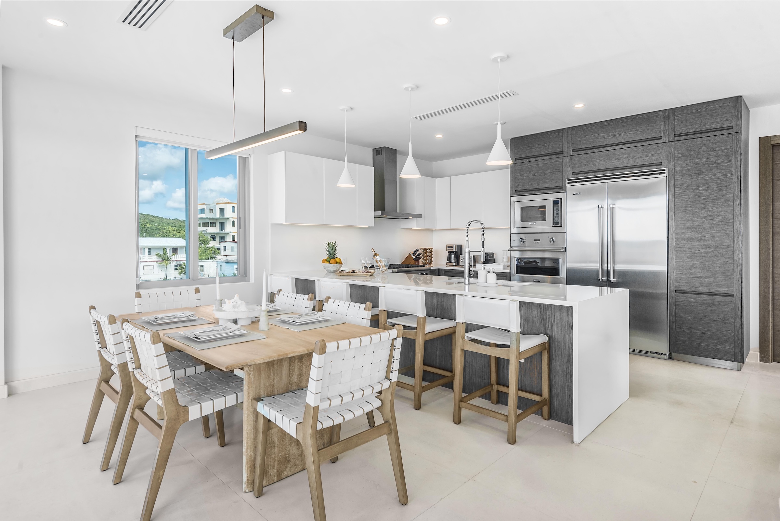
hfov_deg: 86.9
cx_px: 390
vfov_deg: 64.6
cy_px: 260
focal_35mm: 19
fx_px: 412
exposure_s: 1/250
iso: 320
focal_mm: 19
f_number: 8
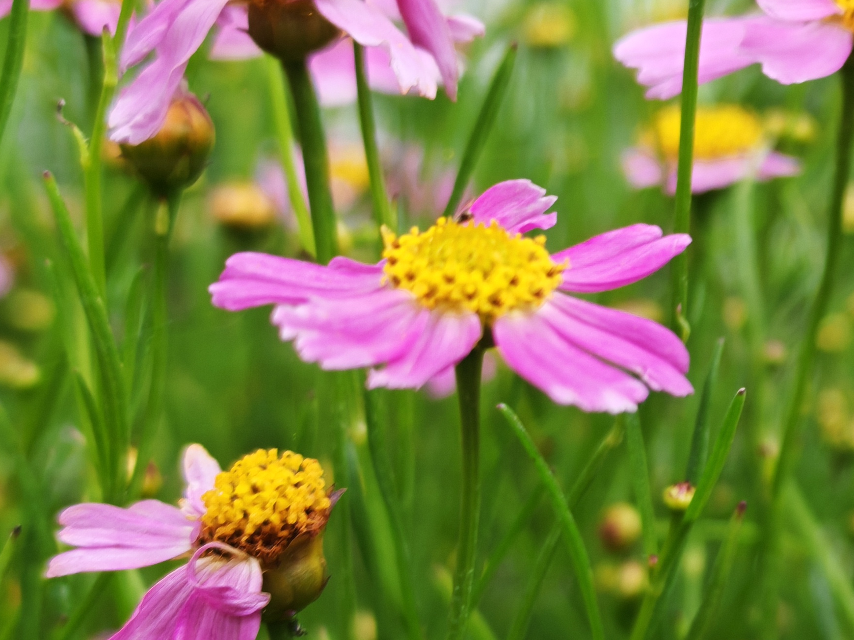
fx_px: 2788
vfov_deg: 13.1
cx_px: 829
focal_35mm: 113
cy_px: 488
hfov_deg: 17.1
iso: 100
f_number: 1.2
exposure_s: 1/100
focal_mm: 6.12
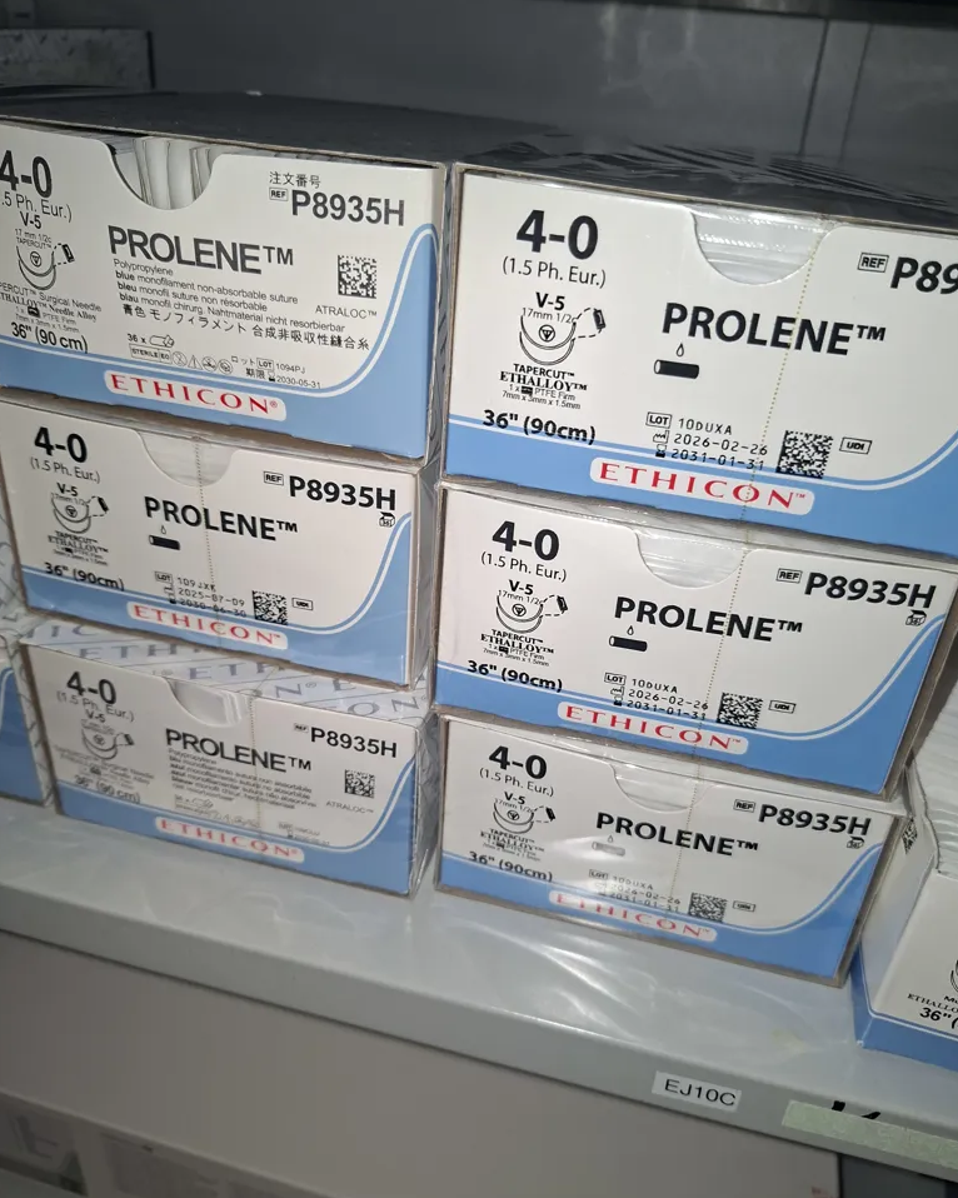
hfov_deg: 56.8
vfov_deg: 68.1
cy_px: 621
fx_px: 886
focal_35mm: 25
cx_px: 497
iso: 40
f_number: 1.8
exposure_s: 1/100000
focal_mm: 5.54
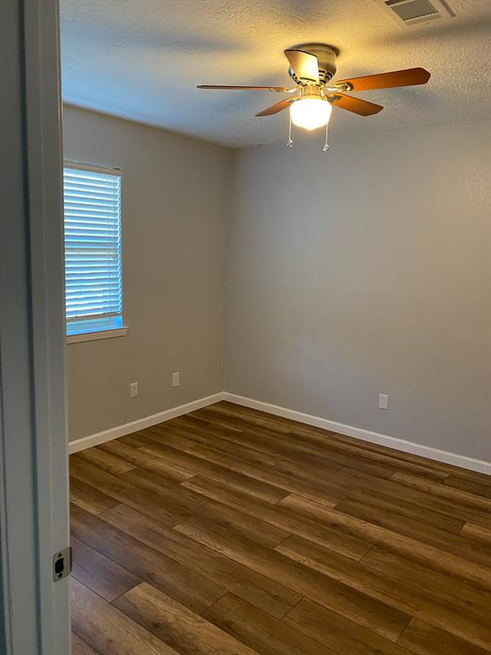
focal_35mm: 26
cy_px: 328
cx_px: 246
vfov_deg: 67.3
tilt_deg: -8.0
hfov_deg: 53.1
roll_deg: -1.7
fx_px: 492
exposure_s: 1/60
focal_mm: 4.25
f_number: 1.8
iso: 250
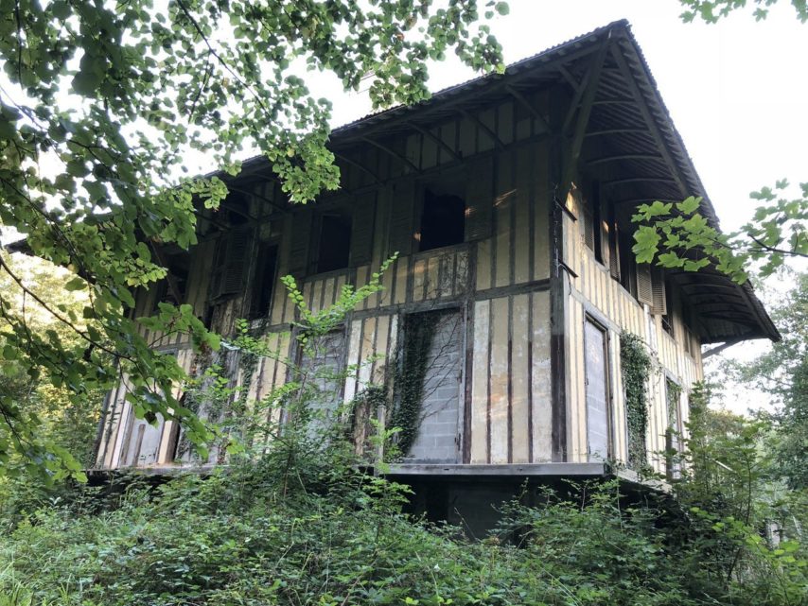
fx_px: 654
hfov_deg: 63.4
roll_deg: -3.7
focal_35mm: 28
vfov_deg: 49.8
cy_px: 303
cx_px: 404
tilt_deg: +19.5
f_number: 1.8
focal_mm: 4
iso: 40
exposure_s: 1/24
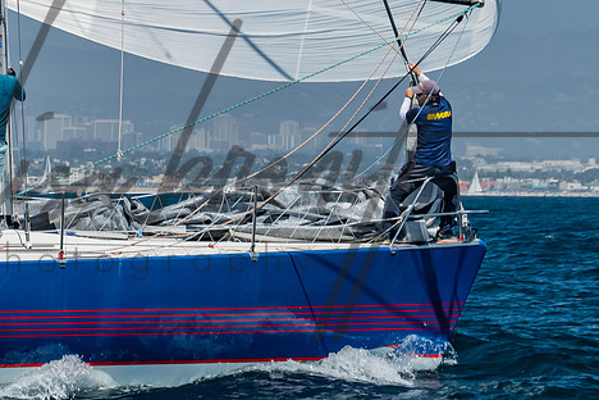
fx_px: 4975
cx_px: 25
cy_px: 103
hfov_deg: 6.9
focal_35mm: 299
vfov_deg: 4.6
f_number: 6.3
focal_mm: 90
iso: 160
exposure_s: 1/400
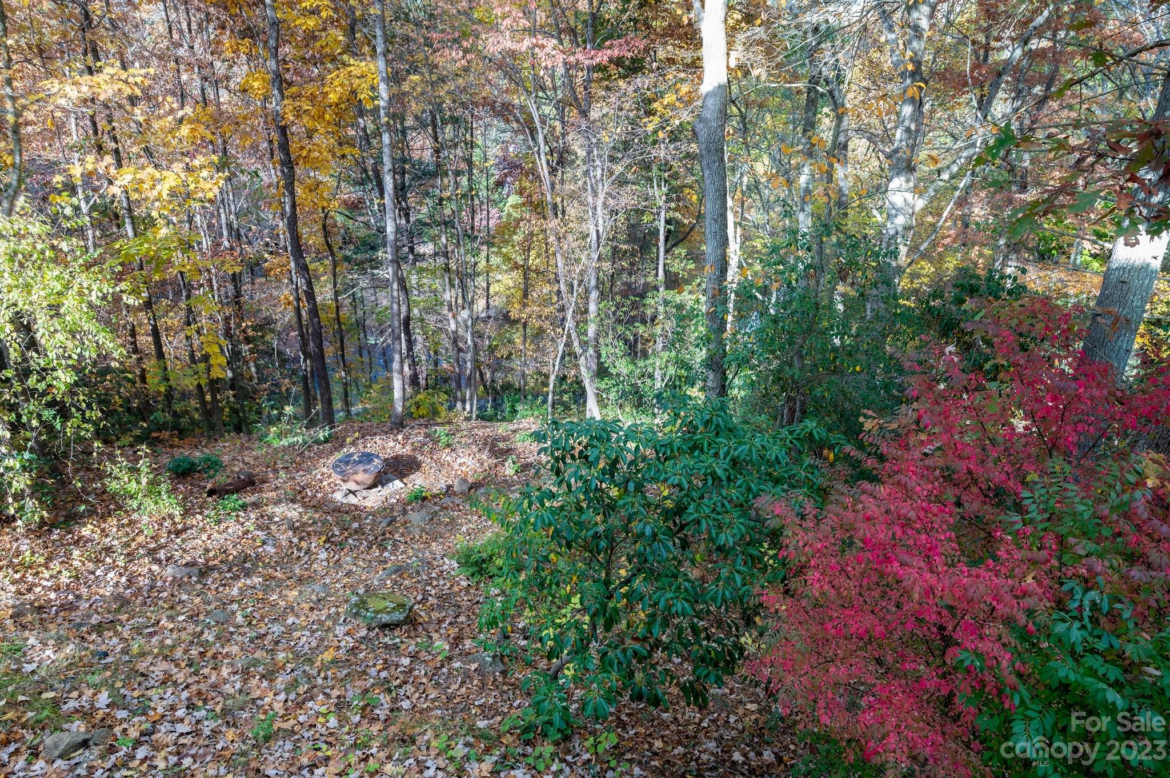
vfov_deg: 60.6
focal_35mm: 20
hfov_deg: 82.6
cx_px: 585
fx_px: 666
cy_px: 389
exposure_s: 1/80
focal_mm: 20.5
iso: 800
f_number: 8
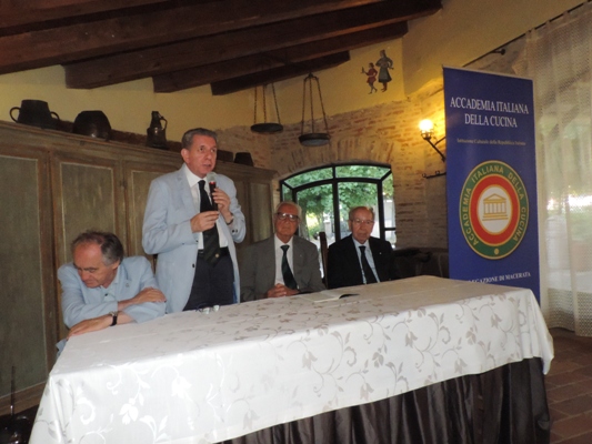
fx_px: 411
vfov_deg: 56.8
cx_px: 296
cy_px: 222
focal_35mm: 24
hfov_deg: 71.6
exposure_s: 1/30
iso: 1600
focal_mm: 4.3
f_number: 7.4
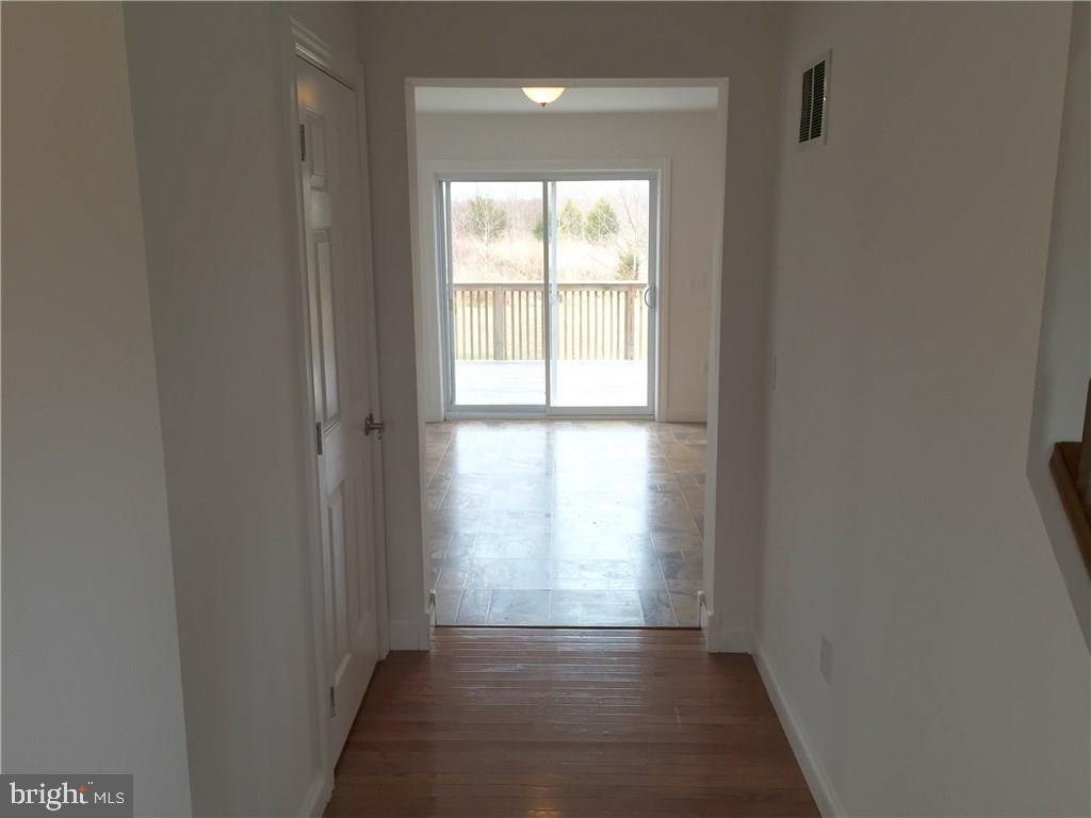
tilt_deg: -11.4
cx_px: 546
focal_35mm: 29
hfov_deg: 61.7
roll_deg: +0.1
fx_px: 914
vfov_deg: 48.2
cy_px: 409
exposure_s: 1/120
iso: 40
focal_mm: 4.15
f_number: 2.2
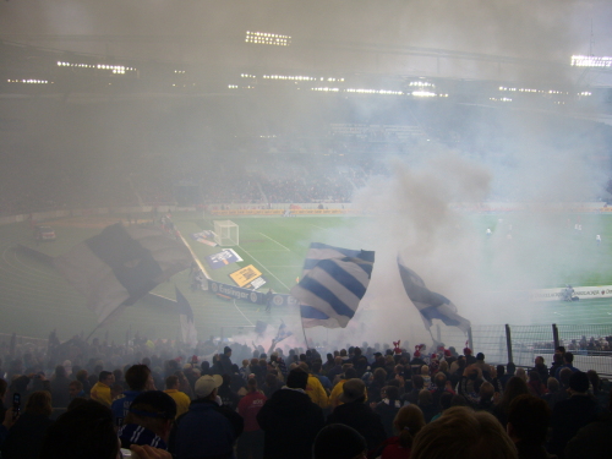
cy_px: 230
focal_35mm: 35
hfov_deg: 52.6
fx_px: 619
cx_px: 306
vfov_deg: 40.7
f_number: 2.8
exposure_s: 1/50
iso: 80
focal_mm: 5.8
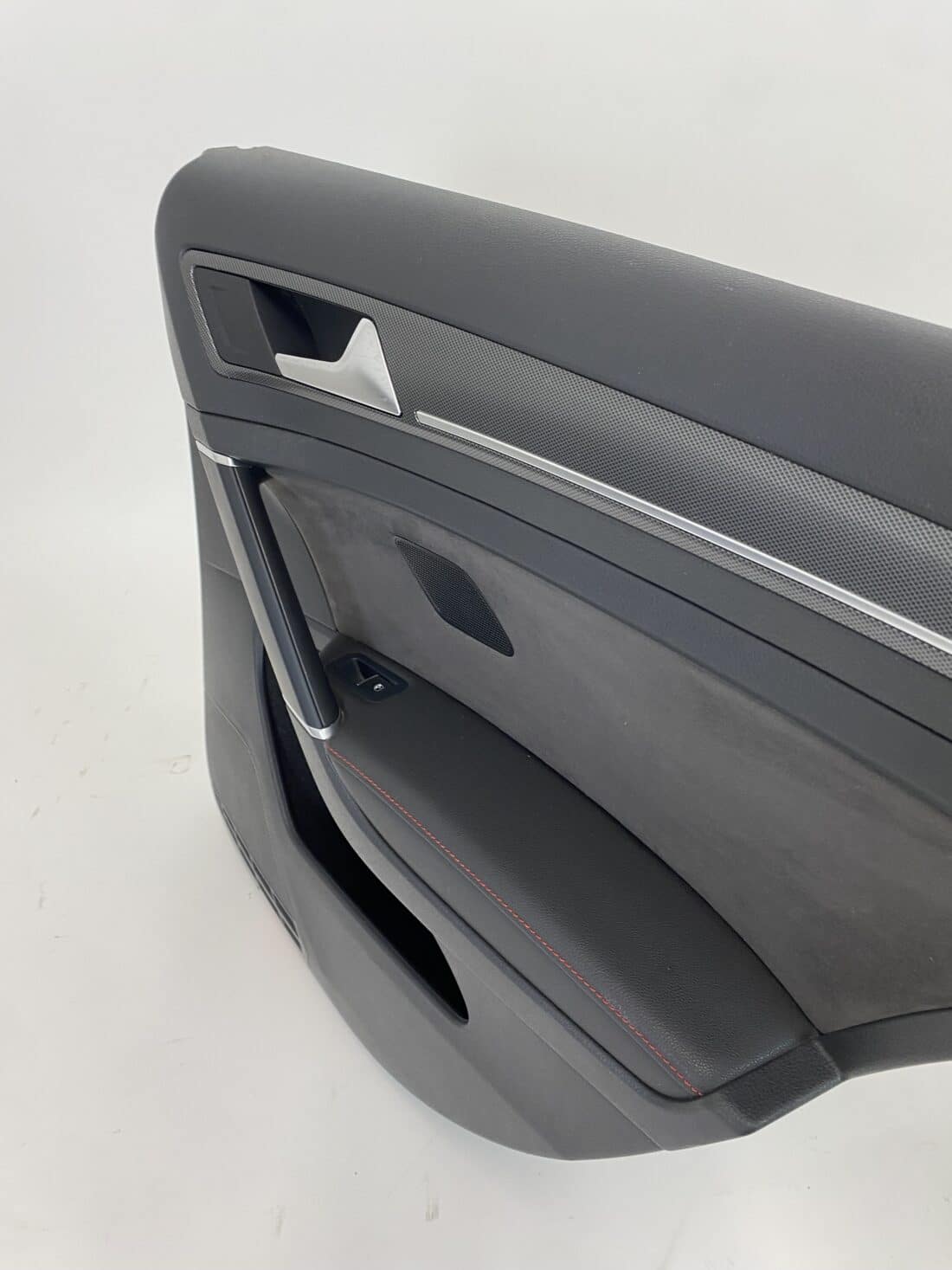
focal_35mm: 26
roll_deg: +1.8
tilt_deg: -37.0
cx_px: 476
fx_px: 954
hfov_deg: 53.1
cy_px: 635
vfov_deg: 67.3
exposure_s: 1/50
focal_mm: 4.25
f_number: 1.8
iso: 64
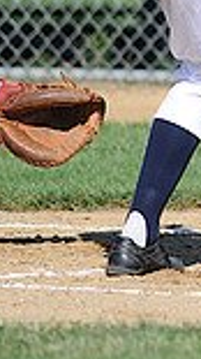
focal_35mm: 1364
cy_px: -132
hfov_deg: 0.9
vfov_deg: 1.6
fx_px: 12945
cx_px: 320
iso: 200
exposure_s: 1/2000
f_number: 4
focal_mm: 300
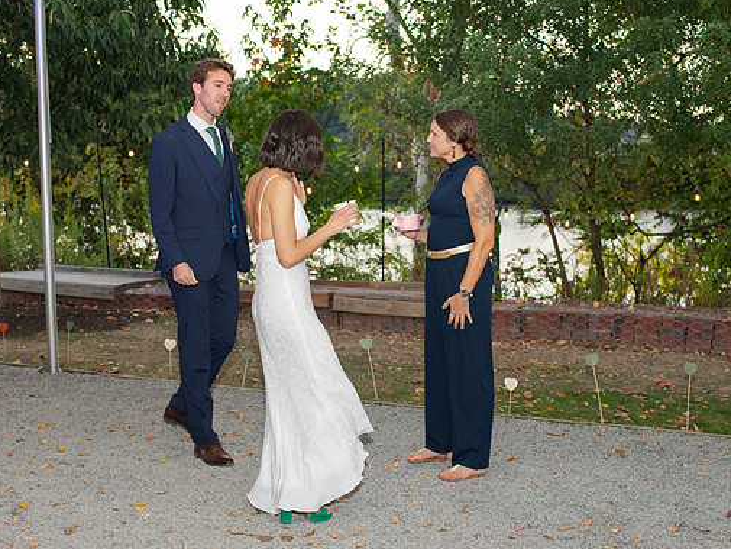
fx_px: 1056
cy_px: 291
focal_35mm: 50
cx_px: 319
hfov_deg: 38.1
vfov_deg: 29.1
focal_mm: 35
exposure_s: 1/200
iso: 1000
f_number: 3.2
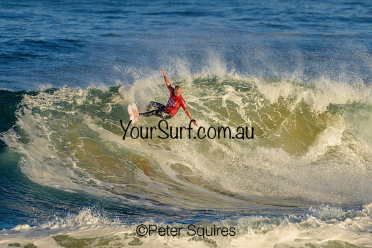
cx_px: 205
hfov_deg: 1.9
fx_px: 11434
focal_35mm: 1106
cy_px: 116
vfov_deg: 1.2
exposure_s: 1/3200
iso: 1600
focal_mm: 1000
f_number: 11
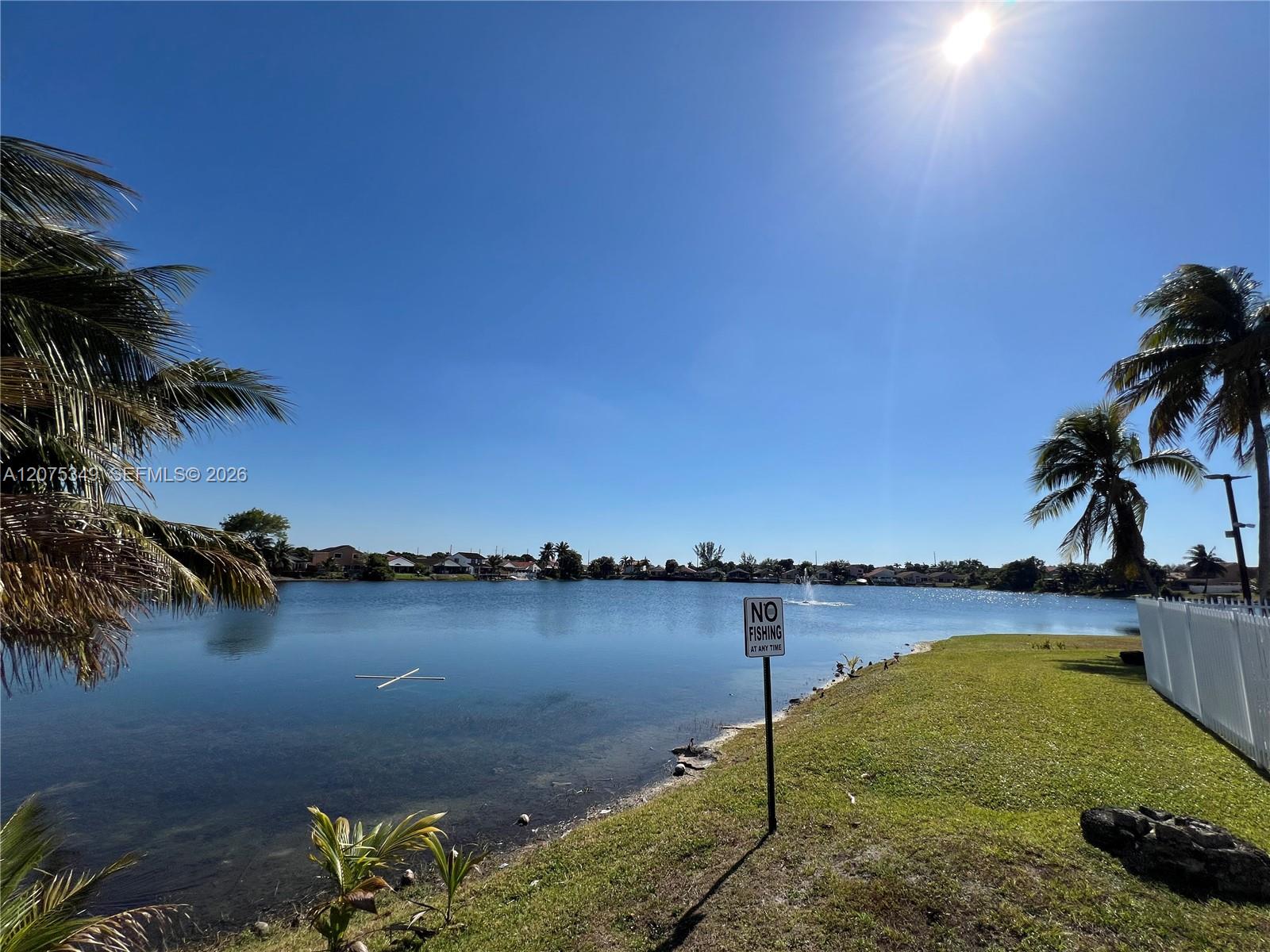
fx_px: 477
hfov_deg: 106.2
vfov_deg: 89.9
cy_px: 476
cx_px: 635
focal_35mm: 13
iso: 32
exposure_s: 1/3922
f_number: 1.8
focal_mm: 1.57
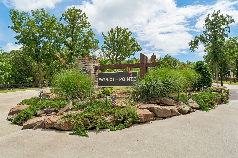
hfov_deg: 77.3
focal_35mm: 22
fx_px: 149
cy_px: 79
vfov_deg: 56.1
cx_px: 119
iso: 100
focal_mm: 15
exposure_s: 1/640
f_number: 9
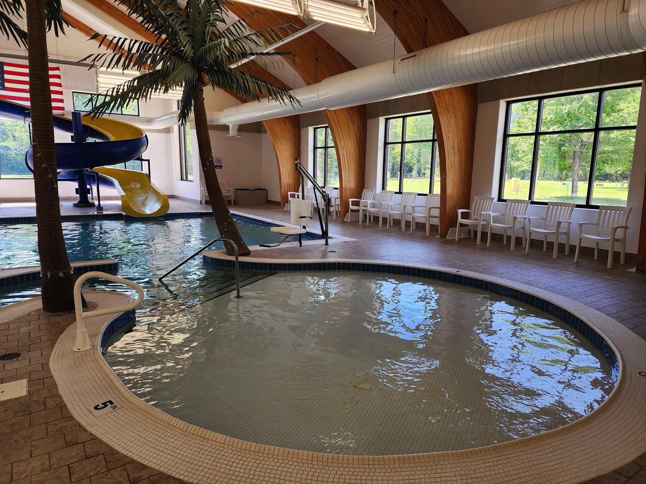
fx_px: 429
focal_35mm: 23
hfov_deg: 73.9
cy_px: 242
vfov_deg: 58.9
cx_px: 323
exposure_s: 1/120
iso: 32
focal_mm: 6.4
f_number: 1.8
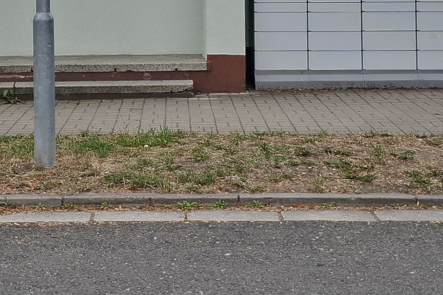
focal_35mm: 81
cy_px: -42
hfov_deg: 25.0
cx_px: 177
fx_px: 997
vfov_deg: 16.3
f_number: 1.8
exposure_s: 1/1053
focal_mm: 5.54
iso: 50
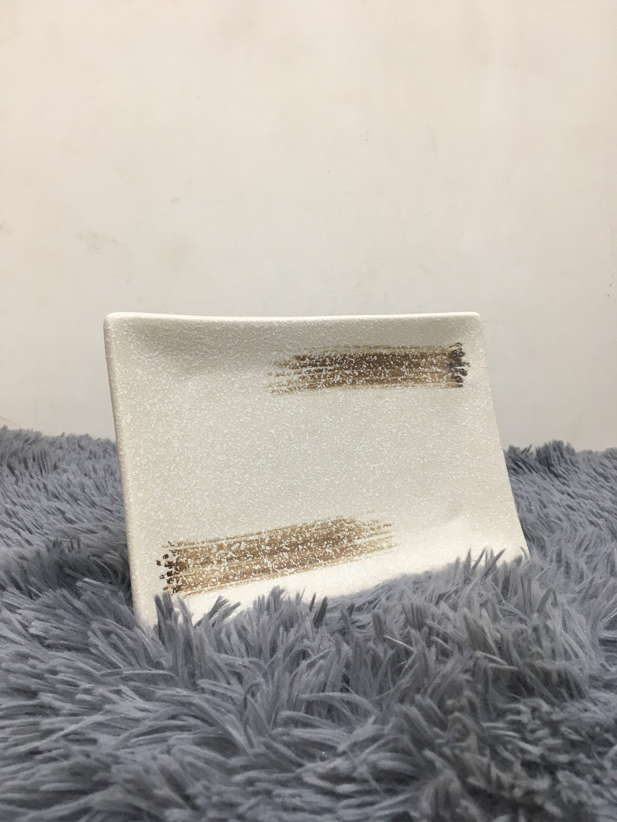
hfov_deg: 48.2
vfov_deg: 61.7
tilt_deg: -8.8
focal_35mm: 29
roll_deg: -2.2
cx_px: 308
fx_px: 689
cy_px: 411
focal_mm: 4.15
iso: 80
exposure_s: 1/33
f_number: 2.2
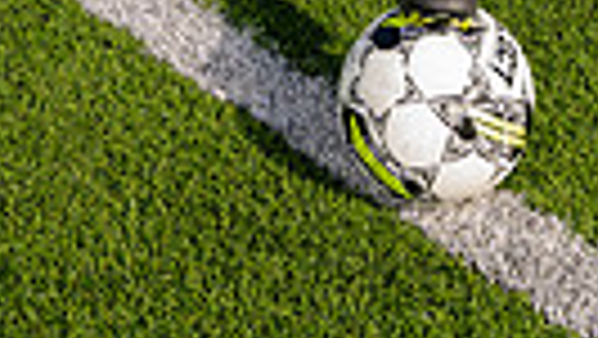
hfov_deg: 24.7
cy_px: -590
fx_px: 1349
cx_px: 450
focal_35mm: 85
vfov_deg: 10.9
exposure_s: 1/125
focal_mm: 24
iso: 50
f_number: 7.1
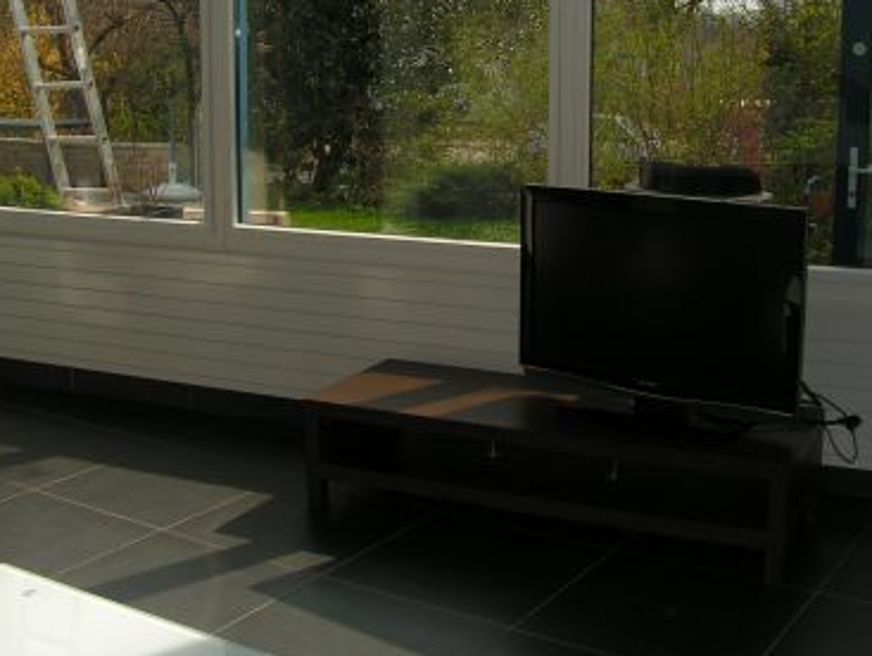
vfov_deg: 29.7
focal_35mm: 49
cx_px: 497
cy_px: 270
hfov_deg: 38.8
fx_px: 1236
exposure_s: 1/800
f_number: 3.2
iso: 64
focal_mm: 6
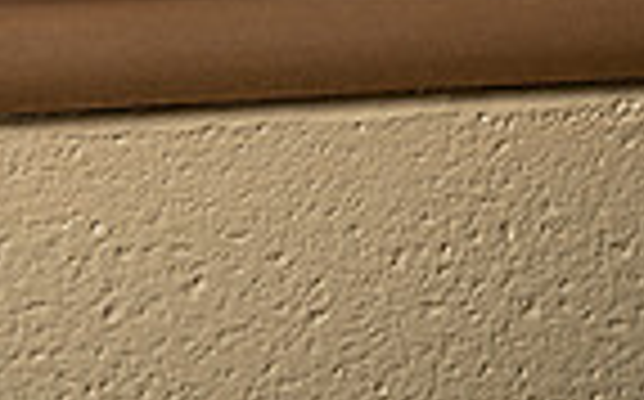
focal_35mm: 151
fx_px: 2647
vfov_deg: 8.0
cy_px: -566
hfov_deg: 13.8
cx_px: 189
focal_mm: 47
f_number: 4.5
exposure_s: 1/250
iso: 320
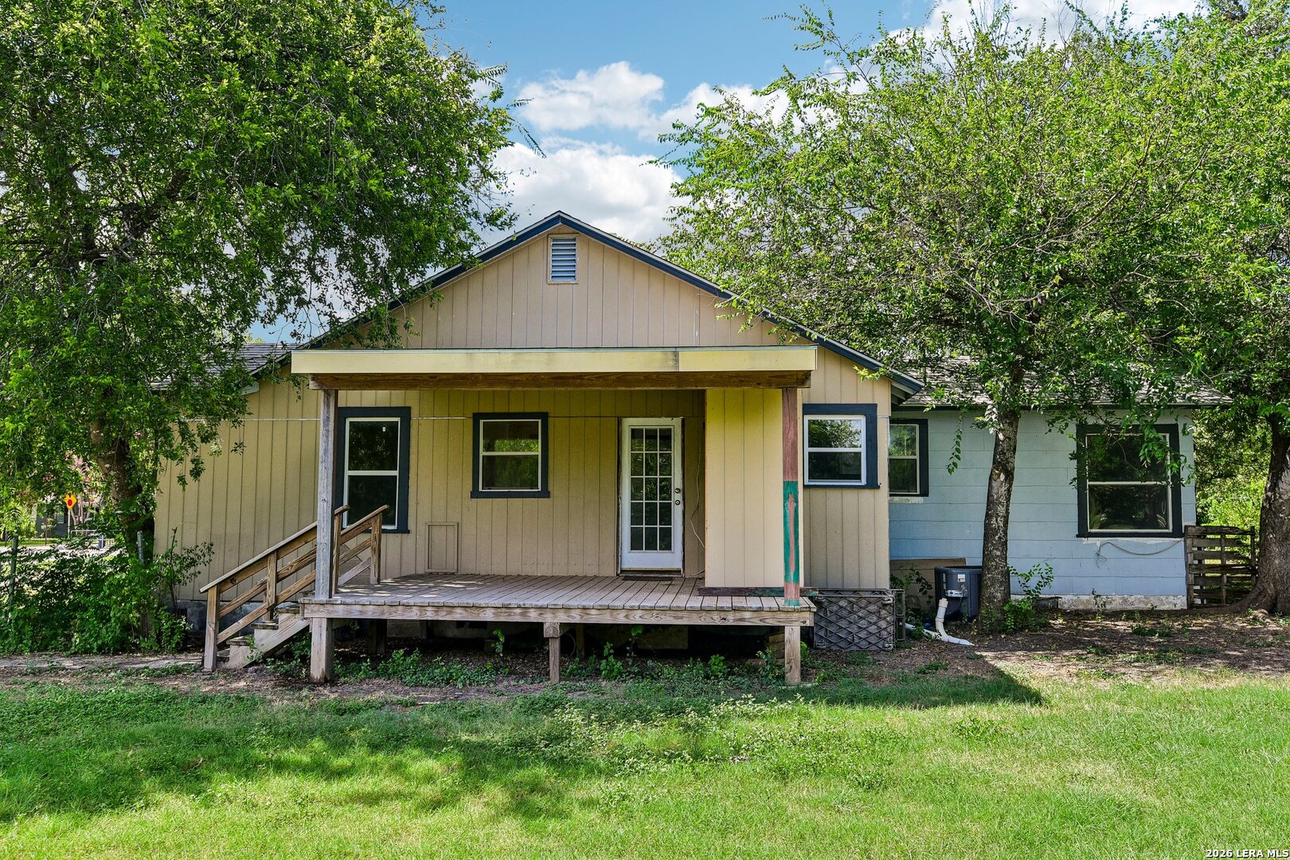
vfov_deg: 47.9
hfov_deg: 67.4
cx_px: 645
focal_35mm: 27
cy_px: 430
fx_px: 967
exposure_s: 1/200
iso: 400
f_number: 8
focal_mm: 27
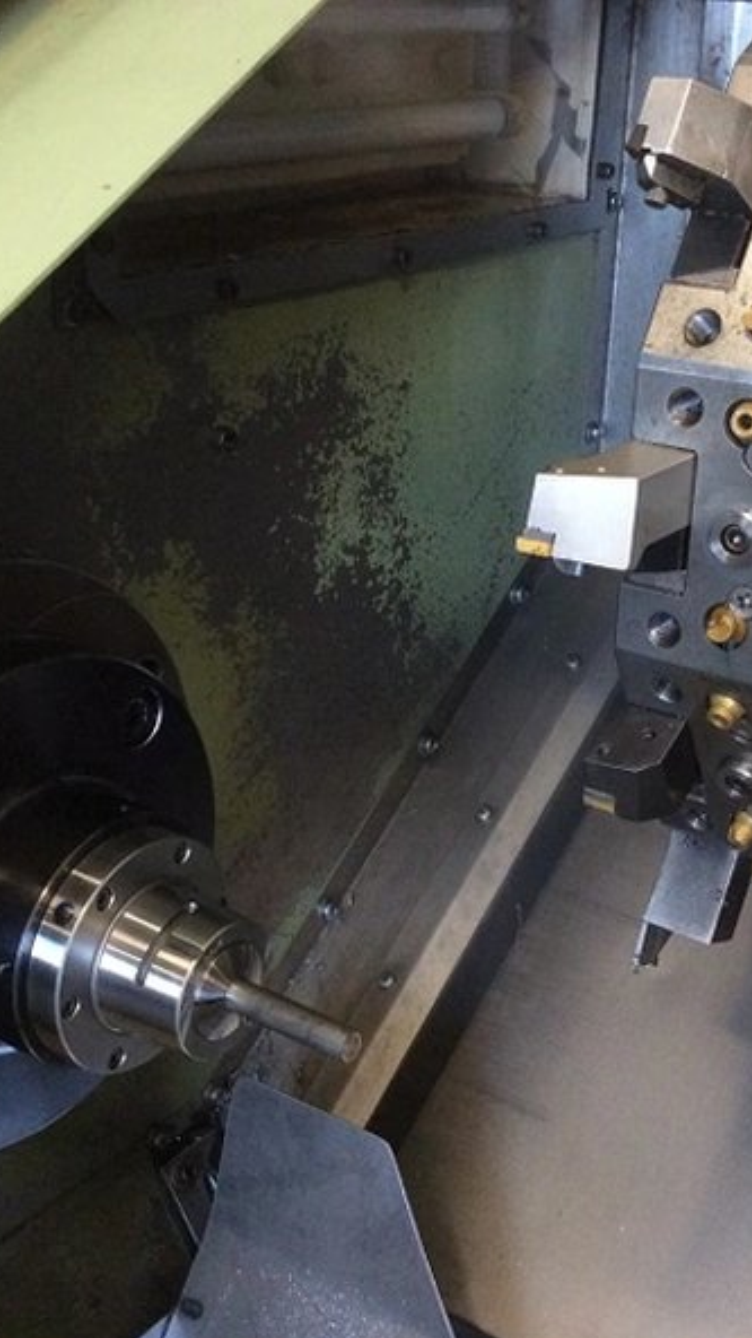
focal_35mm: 47
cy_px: 672
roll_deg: -2.9
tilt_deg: -22.7
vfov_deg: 43.7
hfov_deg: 25.4
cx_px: 418
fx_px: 1666
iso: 200
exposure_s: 1/24
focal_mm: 3.3
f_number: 2.4
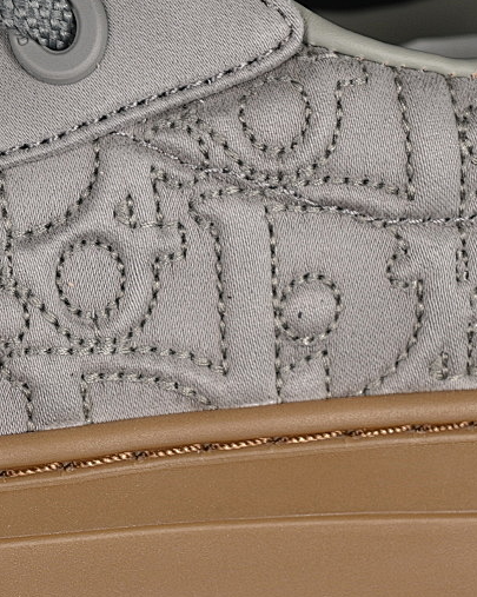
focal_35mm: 150
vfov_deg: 12.9
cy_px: 290
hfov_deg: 10.3
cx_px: 158
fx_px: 2649
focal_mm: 50
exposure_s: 1/60
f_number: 6.3
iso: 160
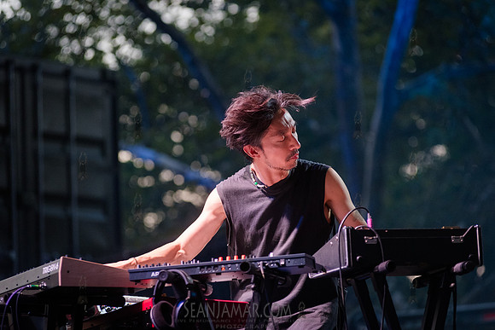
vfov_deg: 8.9
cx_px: 248
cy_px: 165
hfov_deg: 13.2
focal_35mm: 155
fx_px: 2132
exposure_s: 1/800
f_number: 4
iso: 5000
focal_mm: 155
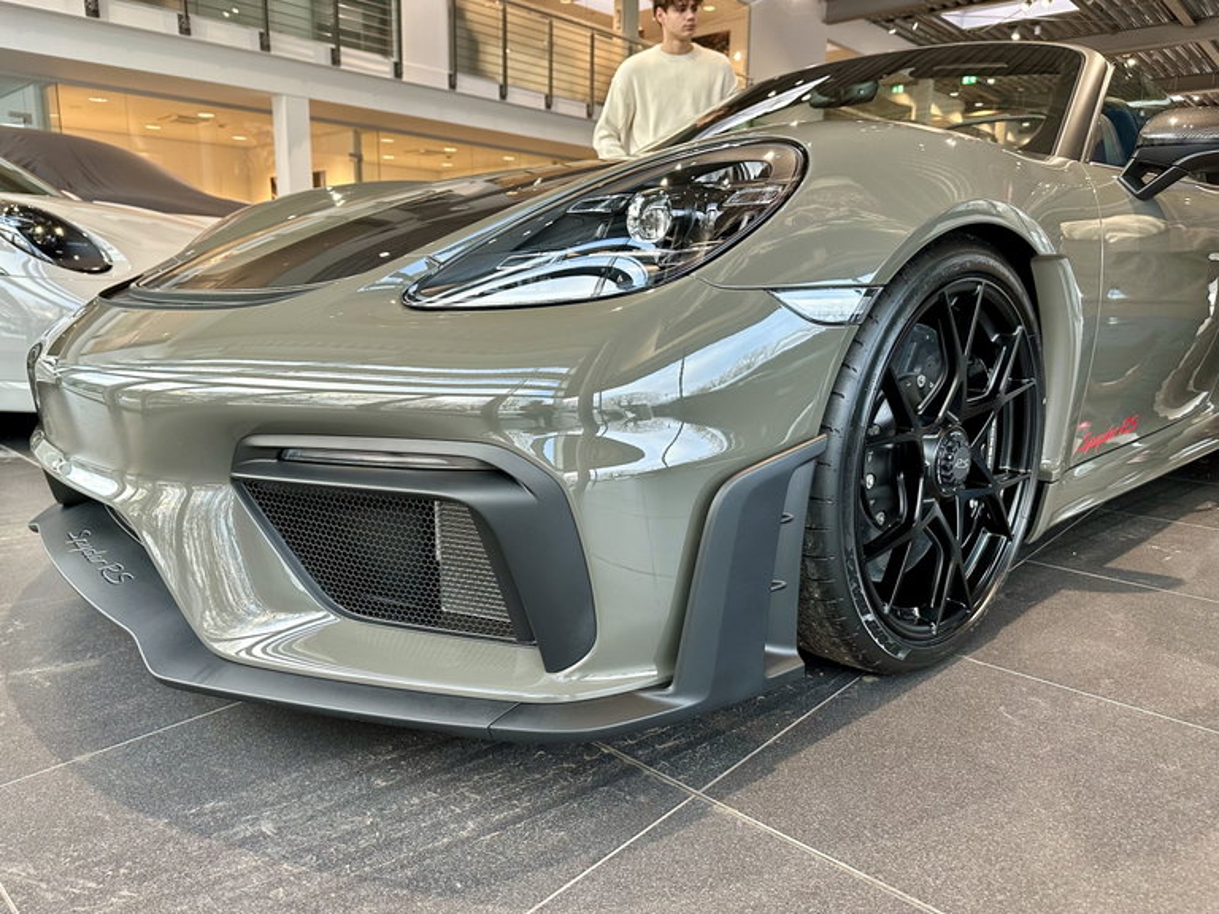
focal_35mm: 24
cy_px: 457
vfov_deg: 56.8
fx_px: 845
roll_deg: -0.4
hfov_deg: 71.6
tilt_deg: -11.6
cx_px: 610
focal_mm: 6.86
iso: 200
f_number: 1.78
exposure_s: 1/61
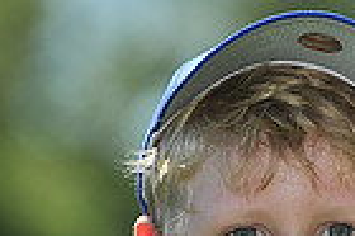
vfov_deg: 1.7
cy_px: 386
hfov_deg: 2.5
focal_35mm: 826
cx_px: 259
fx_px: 8136
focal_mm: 200
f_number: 4.5
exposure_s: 1/1600
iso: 200
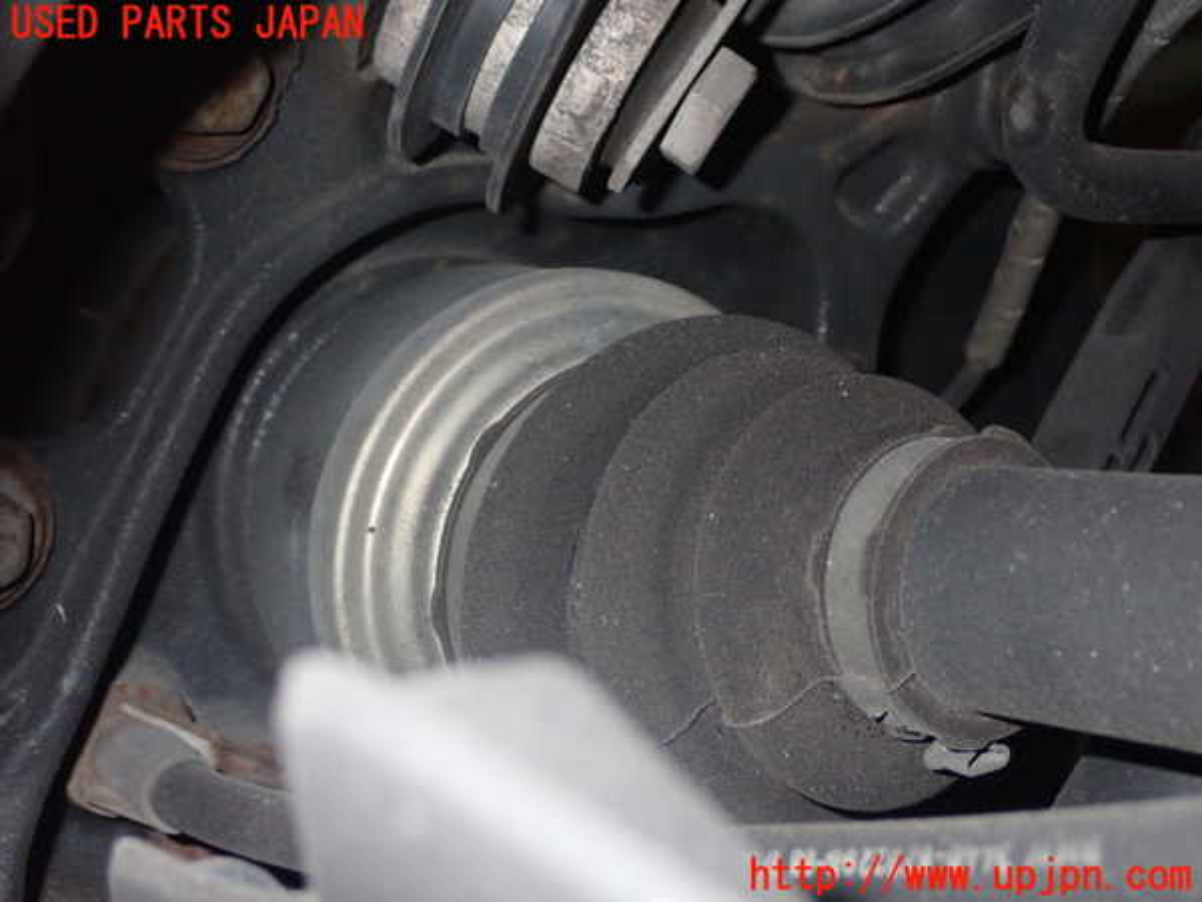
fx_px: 2014
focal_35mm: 58
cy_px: 451
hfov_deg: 33.2
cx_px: 601
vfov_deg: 25.2
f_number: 10
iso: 800
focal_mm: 10.35
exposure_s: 1/60
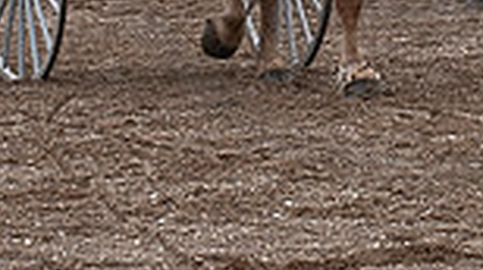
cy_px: -228
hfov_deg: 5.0
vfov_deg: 2.8
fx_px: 5485
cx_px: 436
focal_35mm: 429
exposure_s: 1/1000
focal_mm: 125
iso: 560
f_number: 5.6
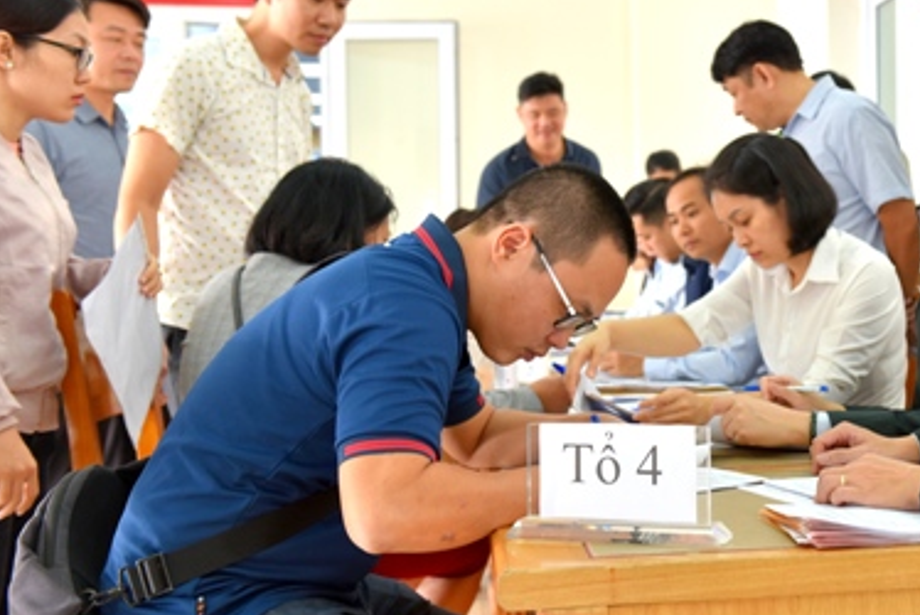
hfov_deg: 34.6
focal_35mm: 56
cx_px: 727
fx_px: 1432
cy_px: 283
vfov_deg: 24.2
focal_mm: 35
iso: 400
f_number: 4.5
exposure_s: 1/80
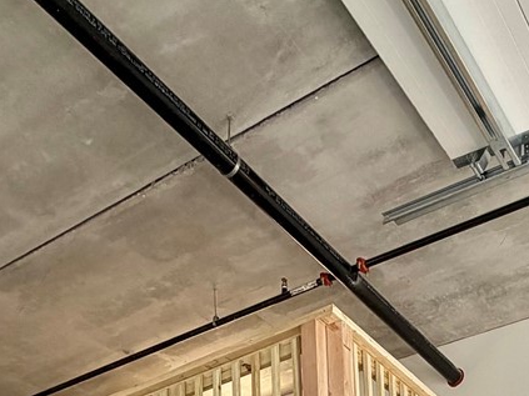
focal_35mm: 53
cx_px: 376
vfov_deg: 20.2
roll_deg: +2.3
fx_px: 810
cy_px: 706
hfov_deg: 35.6
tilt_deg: +5.0
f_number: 2.2
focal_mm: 2.22
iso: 50
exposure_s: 1/172
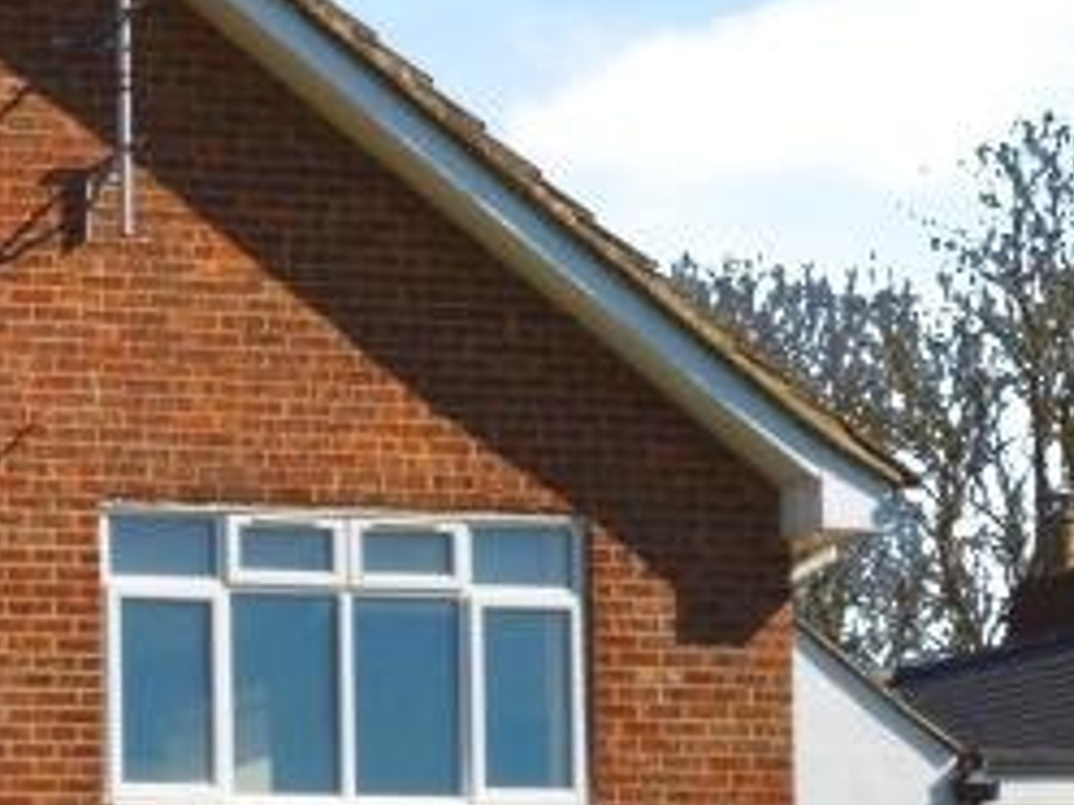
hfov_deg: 13.9
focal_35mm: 119
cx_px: -1091
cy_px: 764
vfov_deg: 12.3
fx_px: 3692
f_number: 11
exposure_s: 1/500
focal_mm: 20
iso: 320
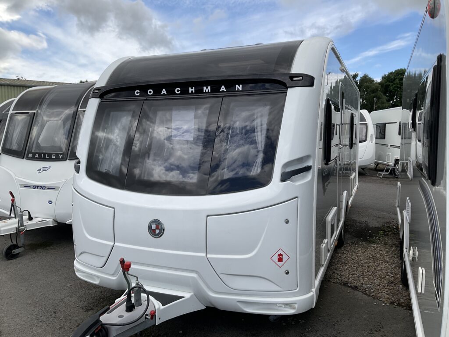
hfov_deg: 61.7
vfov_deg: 48.2
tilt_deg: -4.4
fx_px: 376
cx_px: 224
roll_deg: +1.3
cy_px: 168
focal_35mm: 29
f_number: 1.8
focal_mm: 3
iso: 16
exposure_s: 1/1786
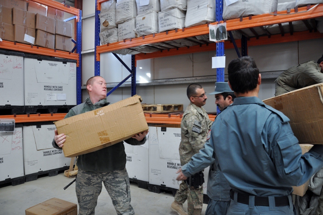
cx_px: 162
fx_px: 242
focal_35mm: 27
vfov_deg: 47.8
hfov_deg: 67.5
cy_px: 108
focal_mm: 18
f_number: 4
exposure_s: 1/60
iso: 560
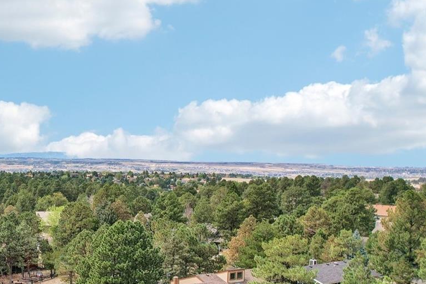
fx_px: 544
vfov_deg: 28.9
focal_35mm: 46
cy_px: 207
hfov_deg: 38.9
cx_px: 22
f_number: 2.8
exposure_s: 1/640
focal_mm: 8.4
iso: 100
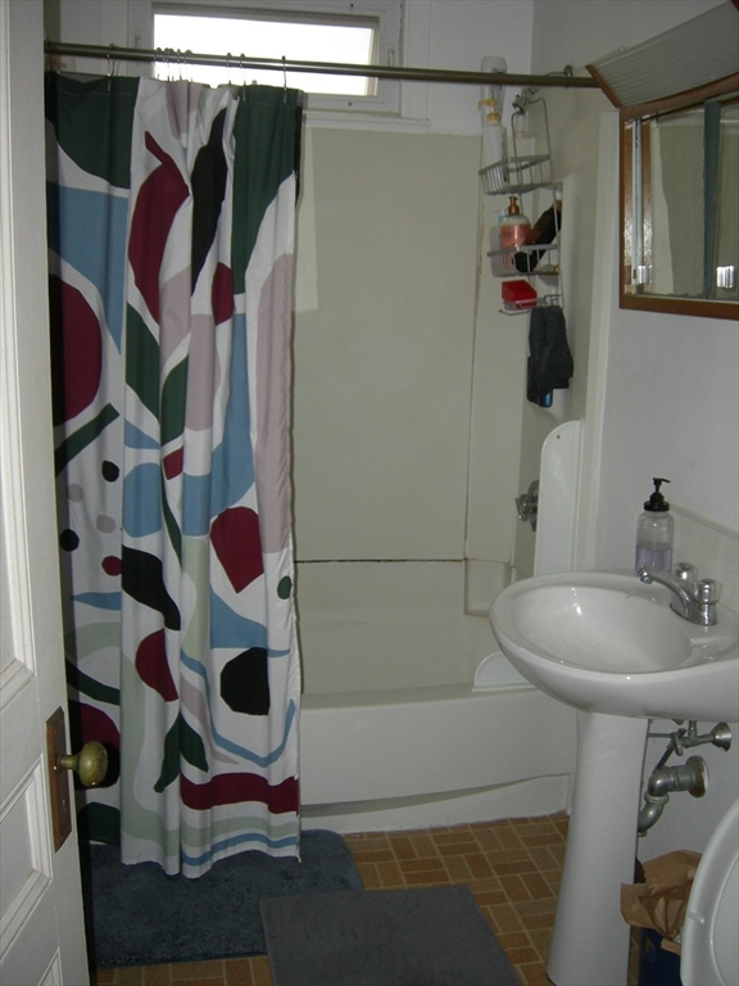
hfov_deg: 39.7
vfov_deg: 51.4
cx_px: 370
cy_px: 493
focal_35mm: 36
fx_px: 1025
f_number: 2.7
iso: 64
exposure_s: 1/60.1
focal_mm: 7.5
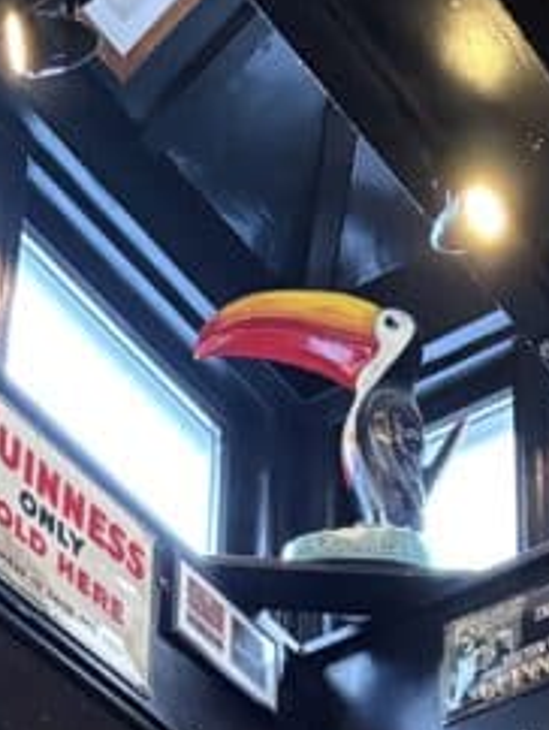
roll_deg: -0.4
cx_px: 468
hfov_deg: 13.4
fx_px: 2322
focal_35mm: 110
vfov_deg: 15.6
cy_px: 1276
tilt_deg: +23.6
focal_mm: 5.96
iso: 500
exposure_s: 1/25
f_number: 1.6
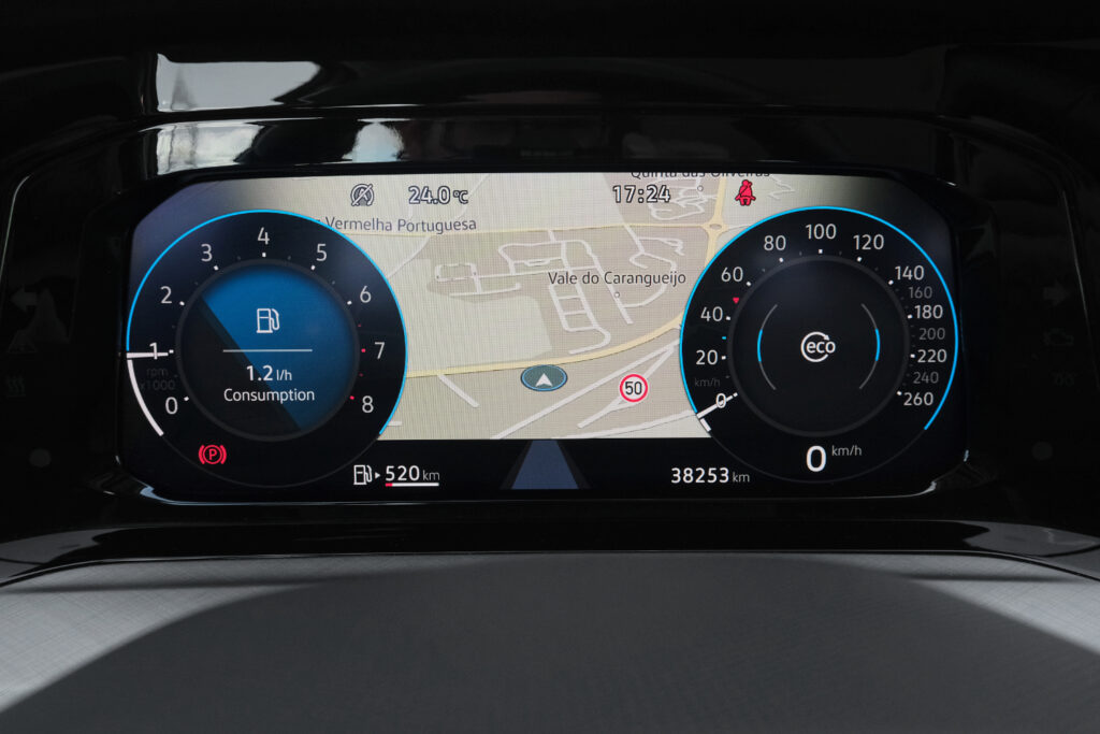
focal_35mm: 31
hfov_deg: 60.3
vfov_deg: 42.3
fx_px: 947
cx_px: 550
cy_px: 367
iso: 2000
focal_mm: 20.9
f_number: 9
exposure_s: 1/180
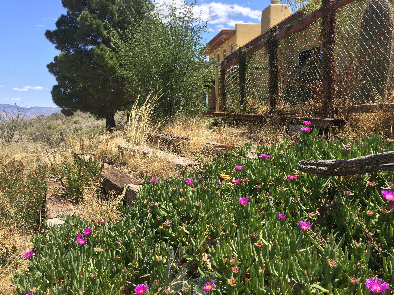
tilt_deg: -4.3
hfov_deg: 61.7
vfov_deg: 48.2
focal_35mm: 29
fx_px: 330
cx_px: 197
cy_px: 148
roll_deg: +1.6
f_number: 2.2
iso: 32
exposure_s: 1/1319
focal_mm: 4.15
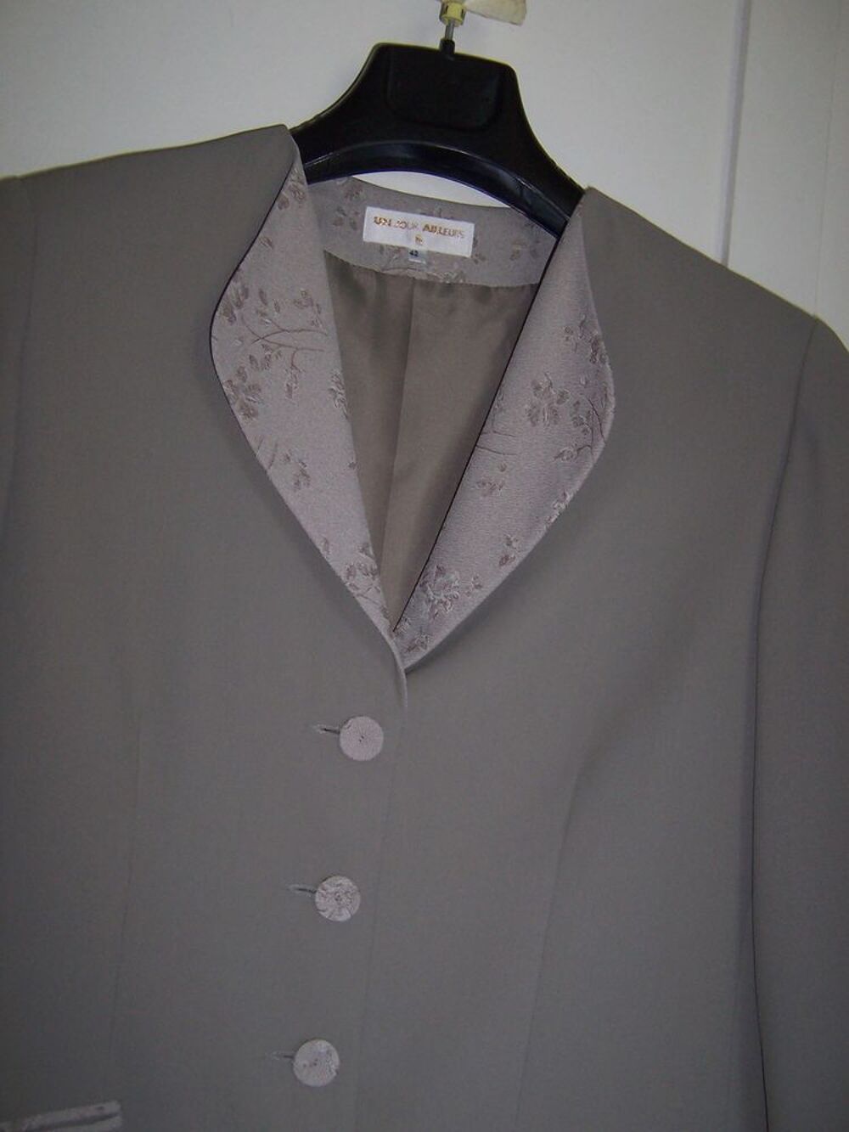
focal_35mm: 36
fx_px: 1177
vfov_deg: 51.4
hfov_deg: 39.7
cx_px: 424
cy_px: 566
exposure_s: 1/60
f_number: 2.8
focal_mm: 5.6
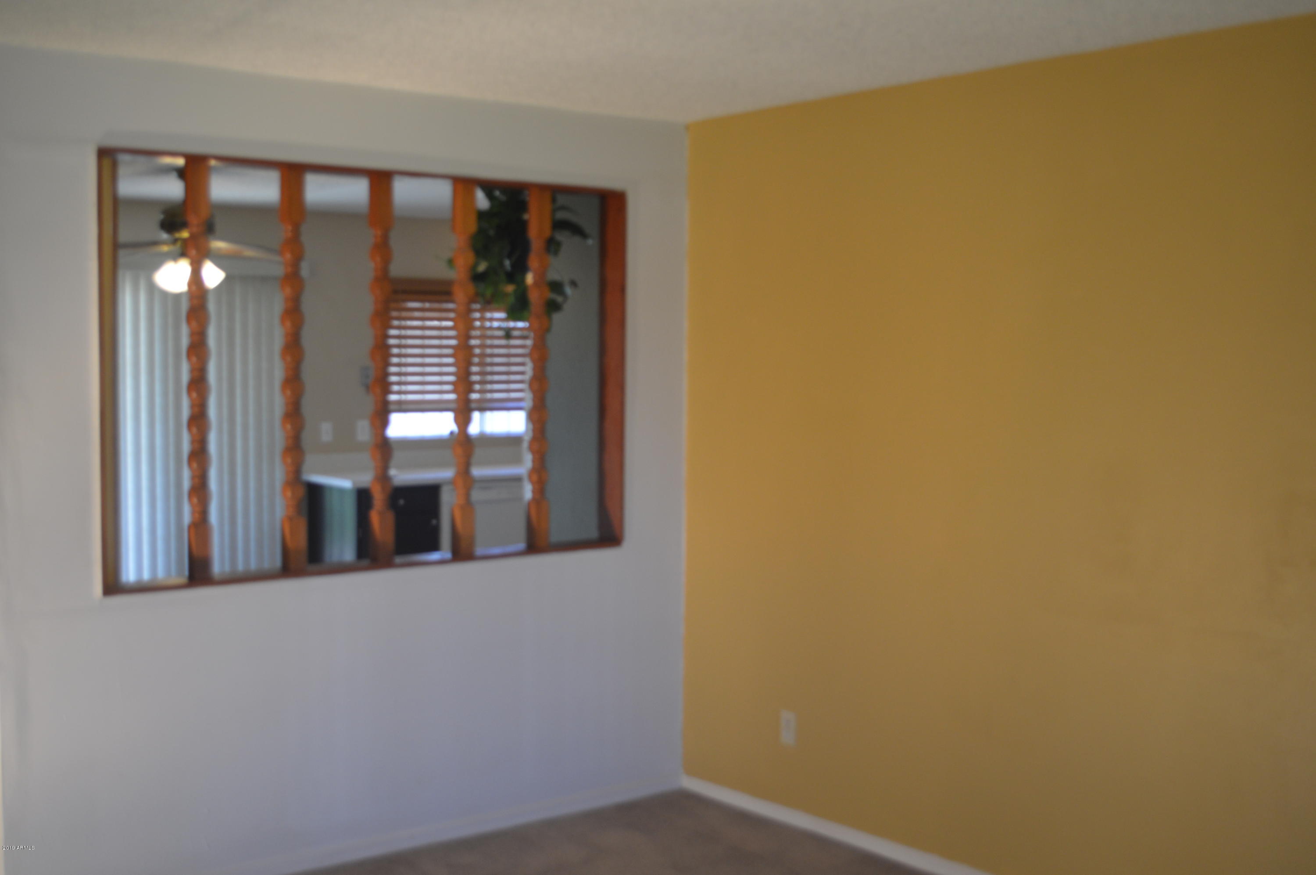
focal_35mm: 42
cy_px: 438
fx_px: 1534
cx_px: 658
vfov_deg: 31.8
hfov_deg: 46.4
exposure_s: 1/50
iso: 400
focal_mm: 28
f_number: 4.5
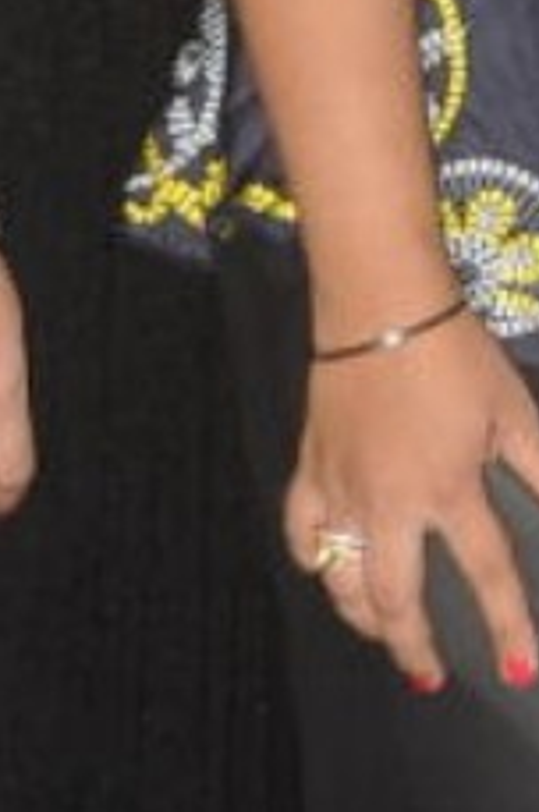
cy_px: 213
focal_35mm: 315
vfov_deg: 6.5
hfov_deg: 4.3
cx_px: 915
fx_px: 7095
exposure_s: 1/60
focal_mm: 32
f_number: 7.1
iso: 640
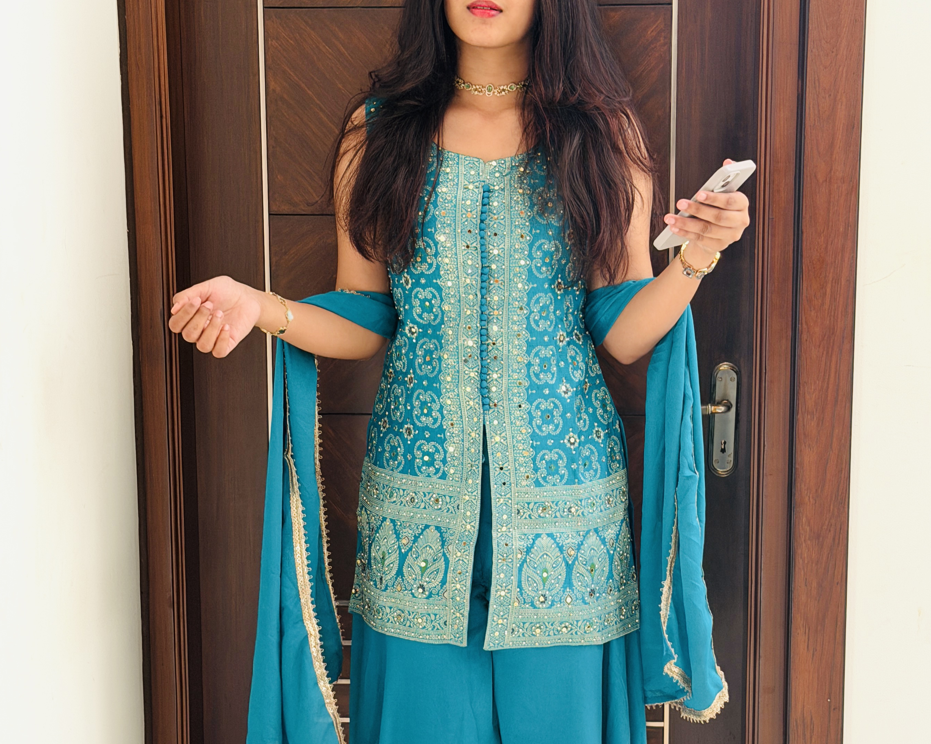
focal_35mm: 70
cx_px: 518
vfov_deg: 21.8
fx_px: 1929
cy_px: 476
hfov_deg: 27.1
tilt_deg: -9.5
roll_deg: -1.1
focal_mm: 6.76
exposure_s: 1/50
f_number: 1.78
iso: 160
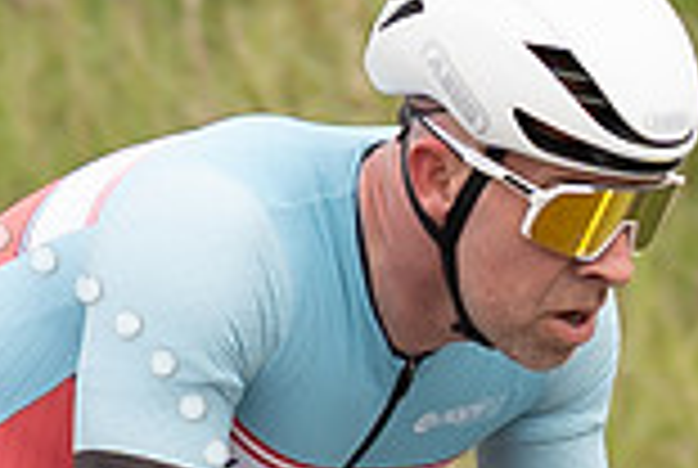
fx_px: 53091
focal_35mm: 2733
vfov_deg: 0.5
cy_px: 102
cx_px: 582
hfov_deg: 0.8
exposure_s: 1/800
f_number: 4
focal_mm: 200
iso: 160
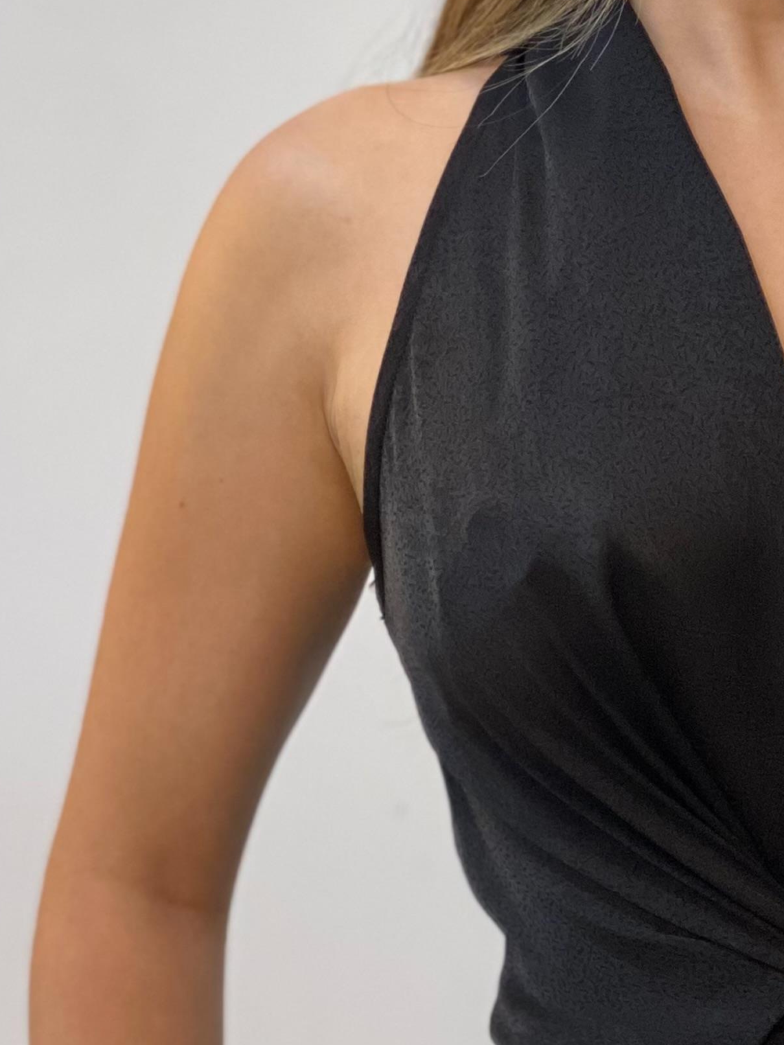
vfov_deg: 15.0
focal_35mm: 130
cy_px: 167
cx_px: 857
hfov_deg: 11.3
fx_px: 3925
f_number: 2
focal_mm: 6
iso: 100
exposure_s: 1/100
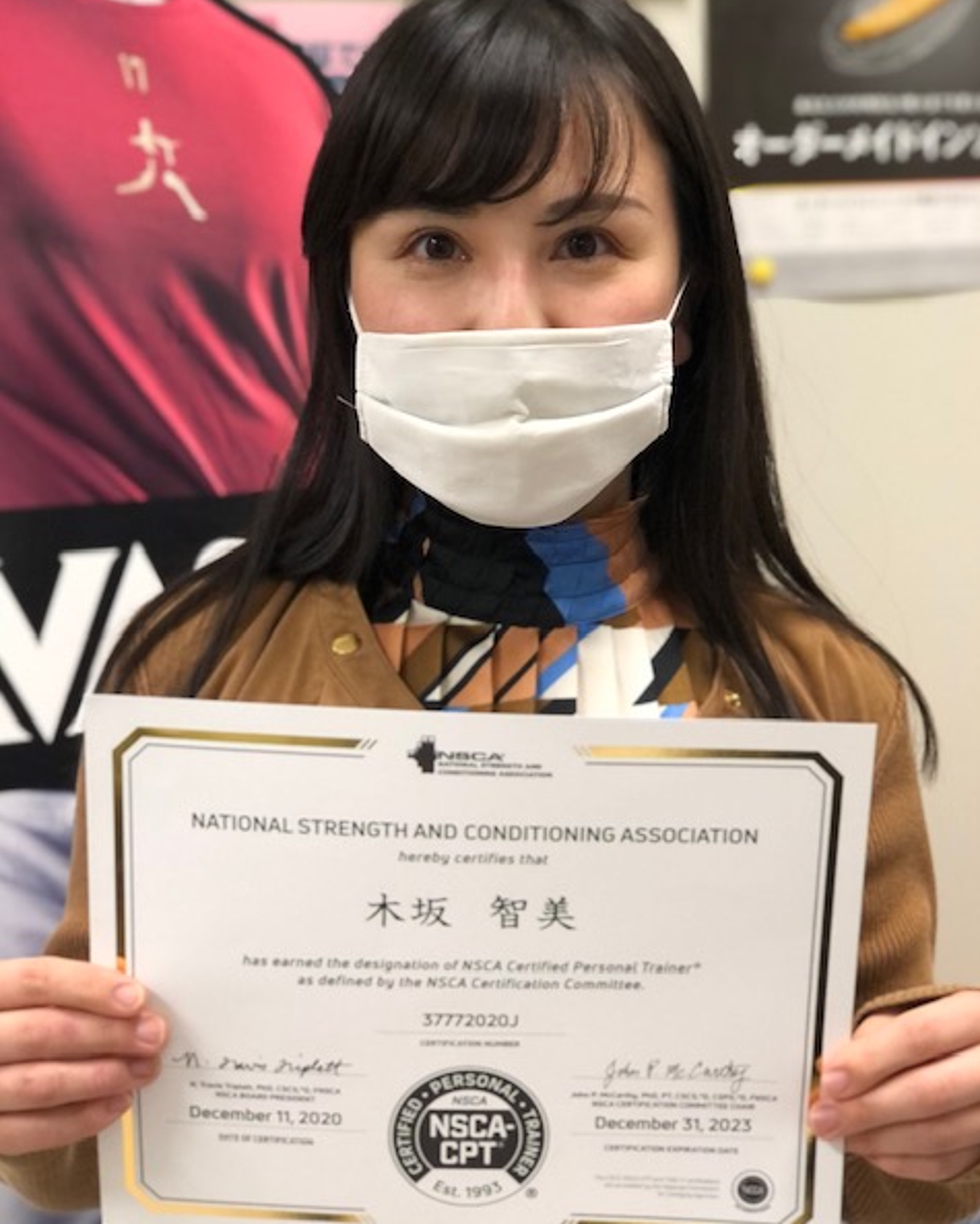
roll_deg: +1.3
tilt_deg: -11.1
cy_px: 634
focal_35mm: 60
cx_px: 493
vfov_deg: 31.4
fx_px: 2174
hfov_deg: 25.4
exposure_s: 1/30
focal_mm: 6.6
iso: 160
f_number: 2.8
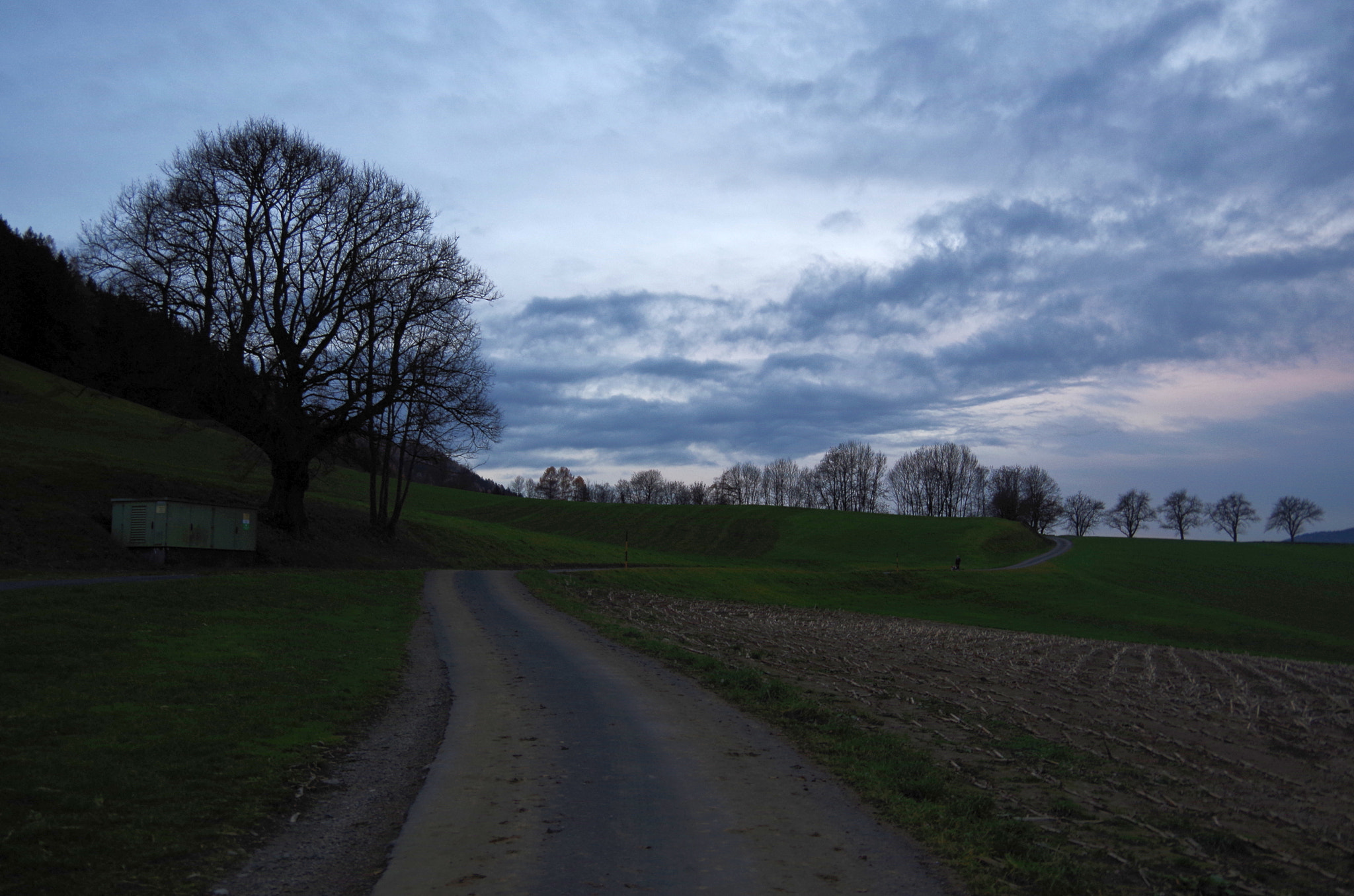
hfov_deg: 60.4
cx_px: 677
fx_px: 1163
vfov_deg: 42.1
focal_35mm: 31
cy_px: 448
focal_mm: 21
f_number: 4.5
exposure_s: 1/60
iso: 200
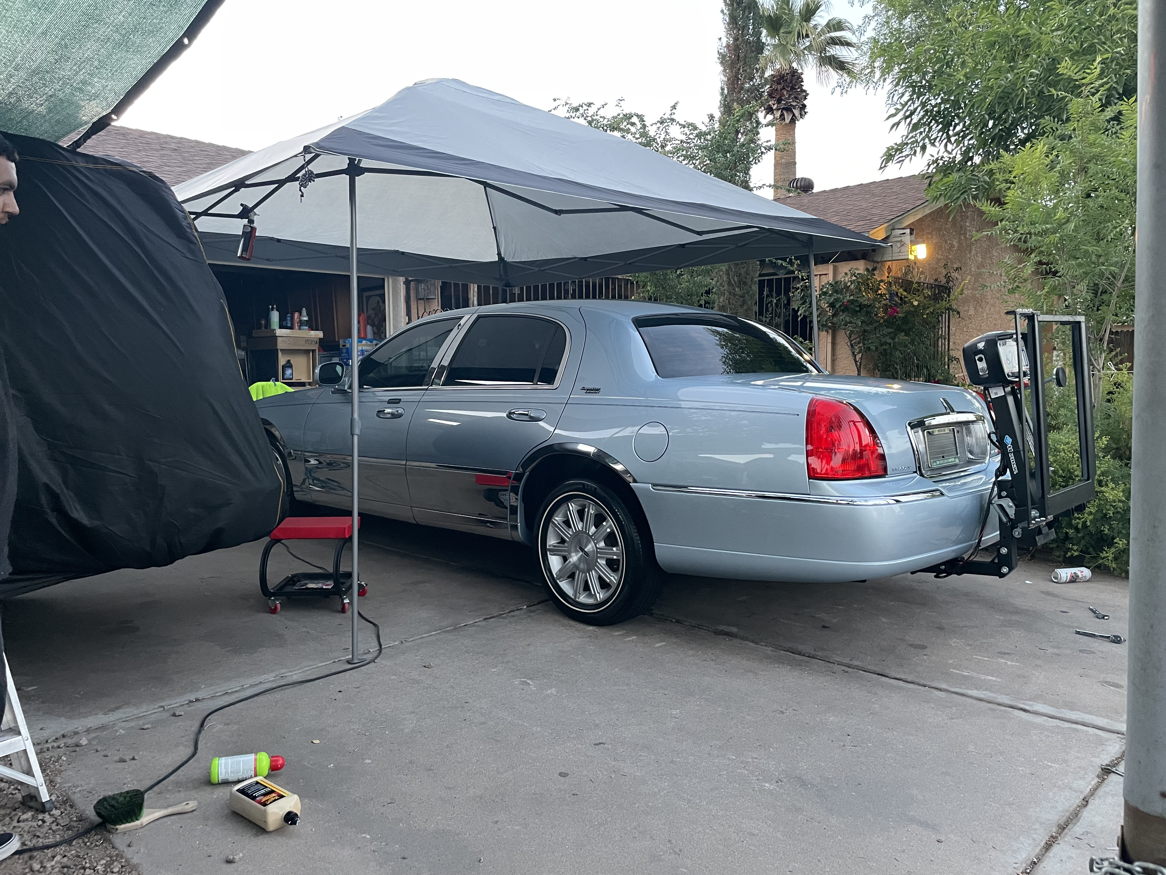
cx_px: 583
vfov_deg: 53.1
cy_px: 438
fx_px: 876
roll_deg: +0.7
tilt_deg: -3.8
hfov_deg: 67.3
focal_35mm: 26
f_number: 1.6
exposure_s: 1/60
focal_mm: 4.2
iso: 250
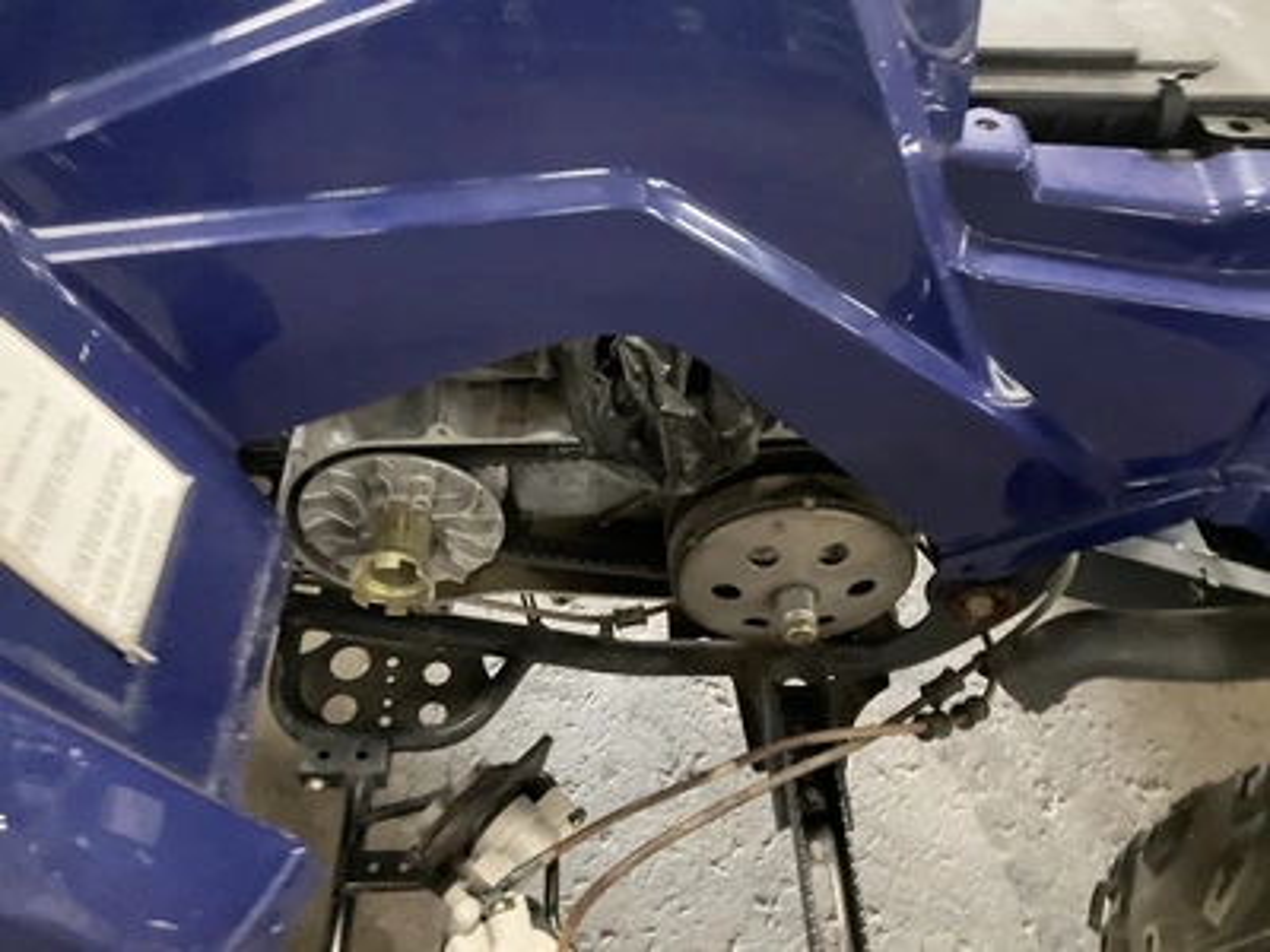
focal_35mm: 29
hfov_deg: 61.7
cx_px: 635
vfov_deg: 48.2
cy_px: 476
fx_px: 1064
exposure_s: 1/30
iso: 500
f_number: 1.8
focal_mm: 3
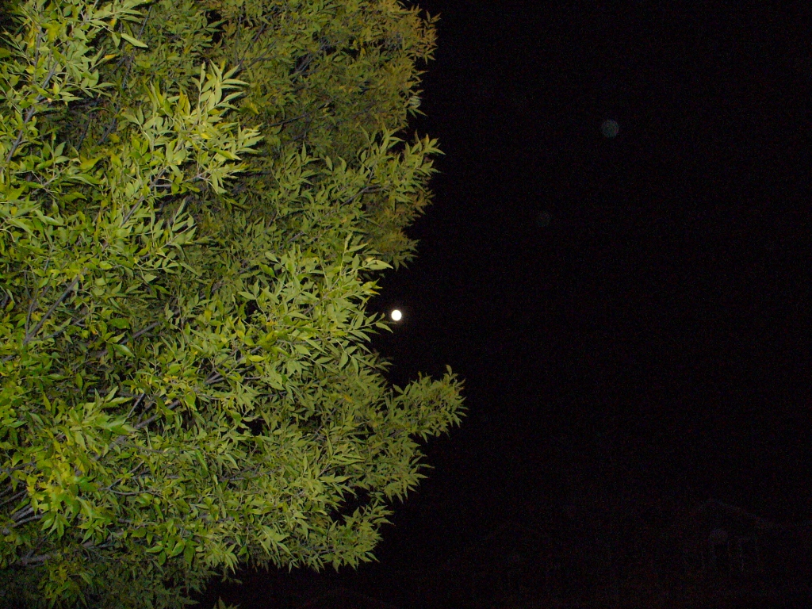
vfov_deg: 38.7
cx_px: 406
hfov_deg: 50.1
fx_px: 868
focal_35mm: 37
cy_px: 304
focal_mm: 6.1
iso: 400
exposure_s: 1/60
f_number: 2.8
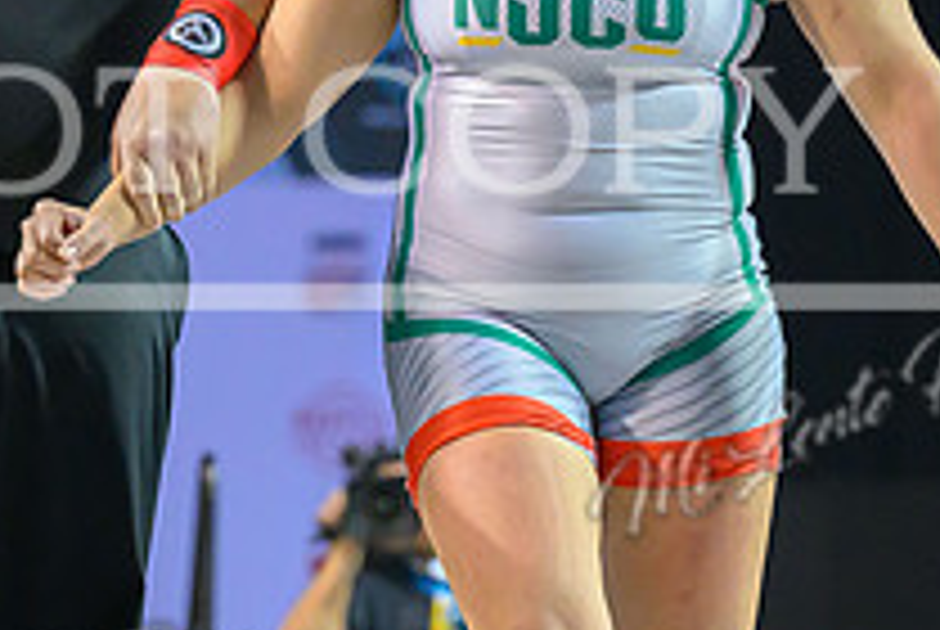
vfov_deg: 4.2
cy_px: 3
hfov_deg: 6.3
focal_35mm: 325
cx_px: 422
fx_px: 8498
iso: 3200
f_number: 2.8
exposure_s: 1/800
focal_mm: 93
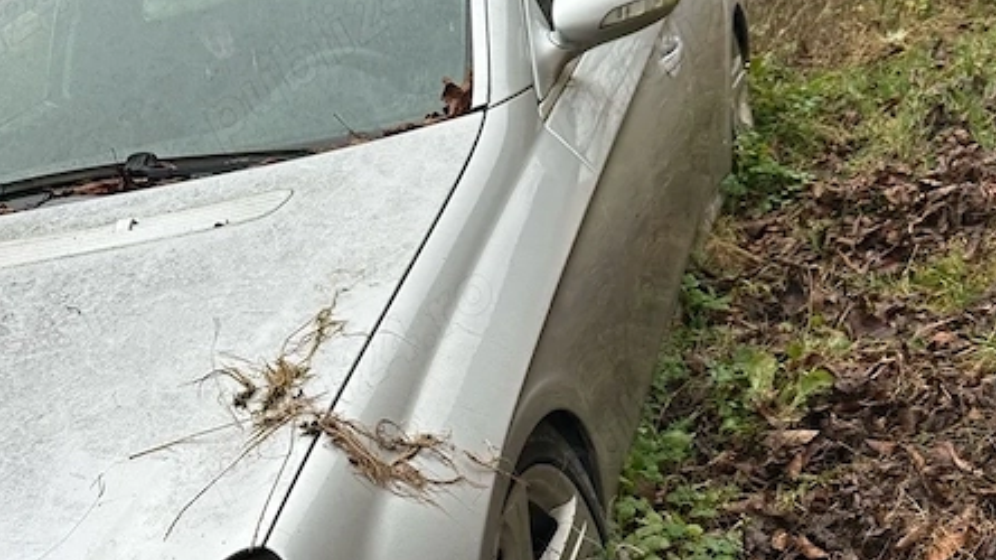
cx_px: 436
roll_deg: +13.5
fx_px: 1241
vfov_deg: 25.1
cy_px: 435
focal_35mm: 47
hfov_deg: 43.6
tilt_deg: -27.4
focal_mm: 6.86
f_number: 1.78
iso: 80
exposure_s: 1/454
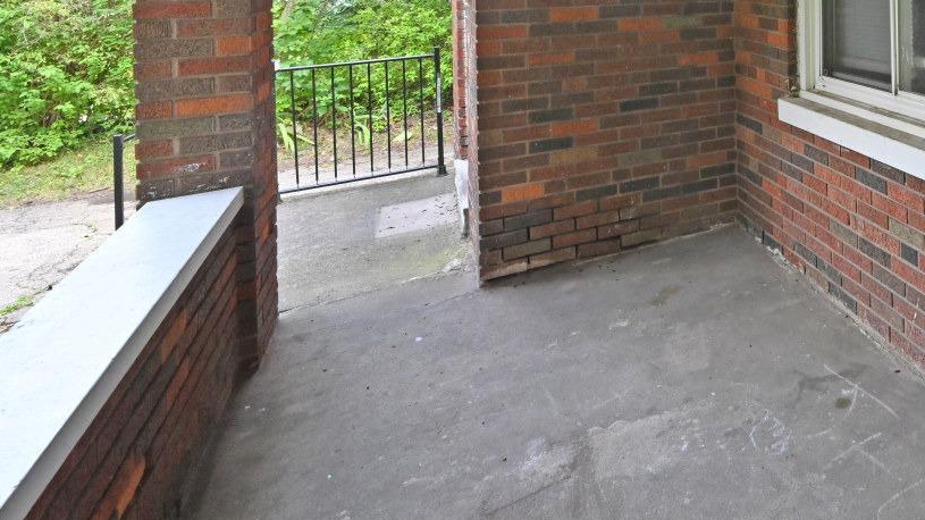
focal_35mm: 27
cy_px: -41
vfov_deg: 36.7
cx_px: 832
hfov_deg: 59.5
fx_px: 662
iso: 1600
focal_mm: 14
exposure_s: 1/160
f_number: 11
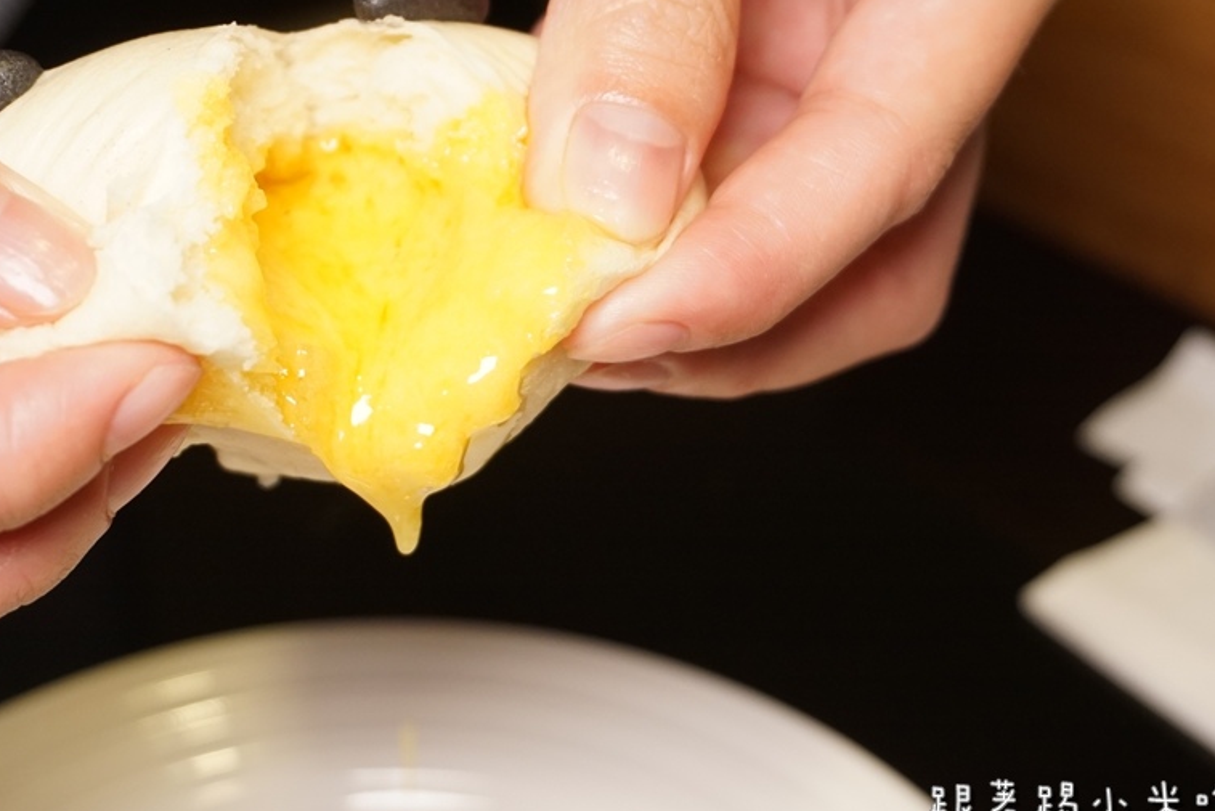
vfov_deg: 19.7
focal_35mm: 69
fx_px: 2329
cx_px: 644
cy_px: 301
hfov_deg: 29.2
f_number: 5
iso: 1000
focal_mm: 34
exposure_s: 1/60
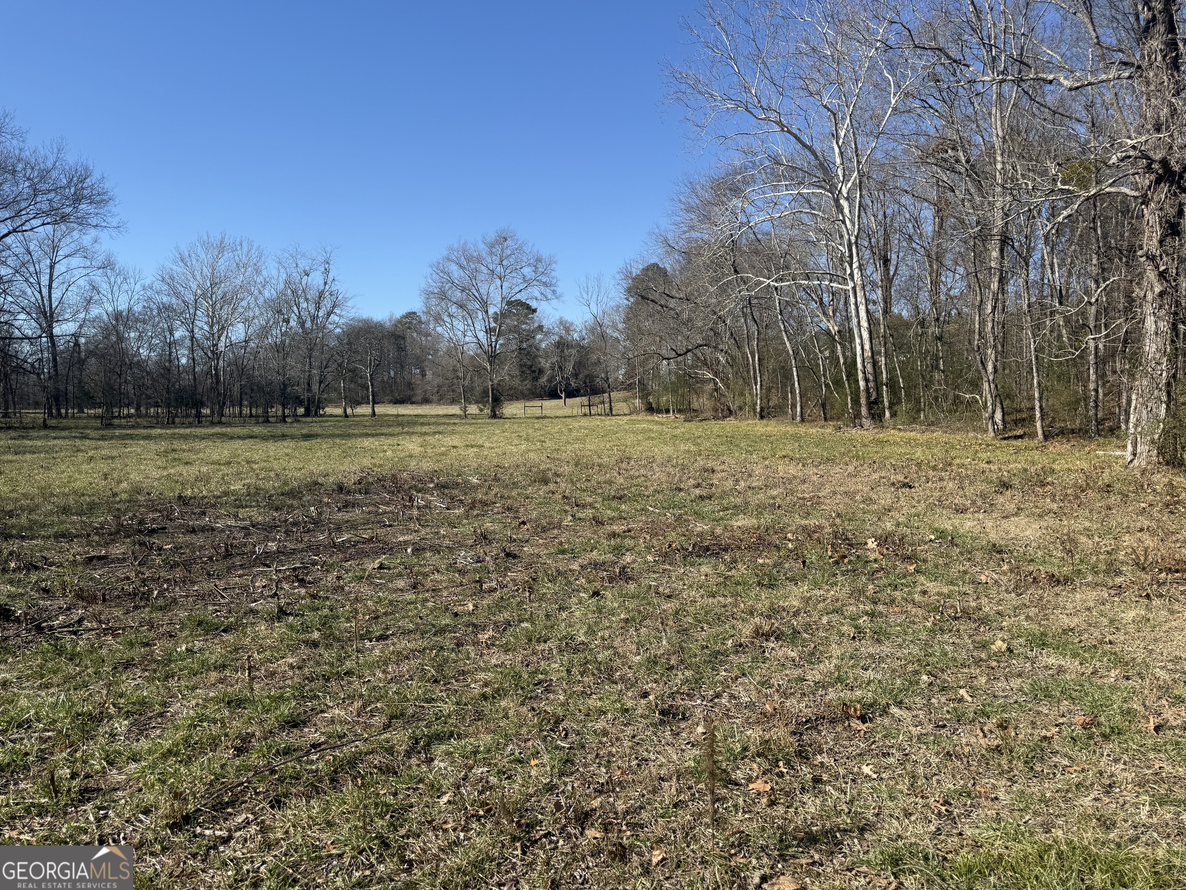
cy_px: 445
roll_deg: +0.1
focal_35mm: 24
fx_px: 822
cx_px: 593
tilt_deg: -3.1
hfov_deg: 71.6
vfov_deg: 56.8
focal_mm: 6.76
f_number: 1.78
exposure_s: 1/3425
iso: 80
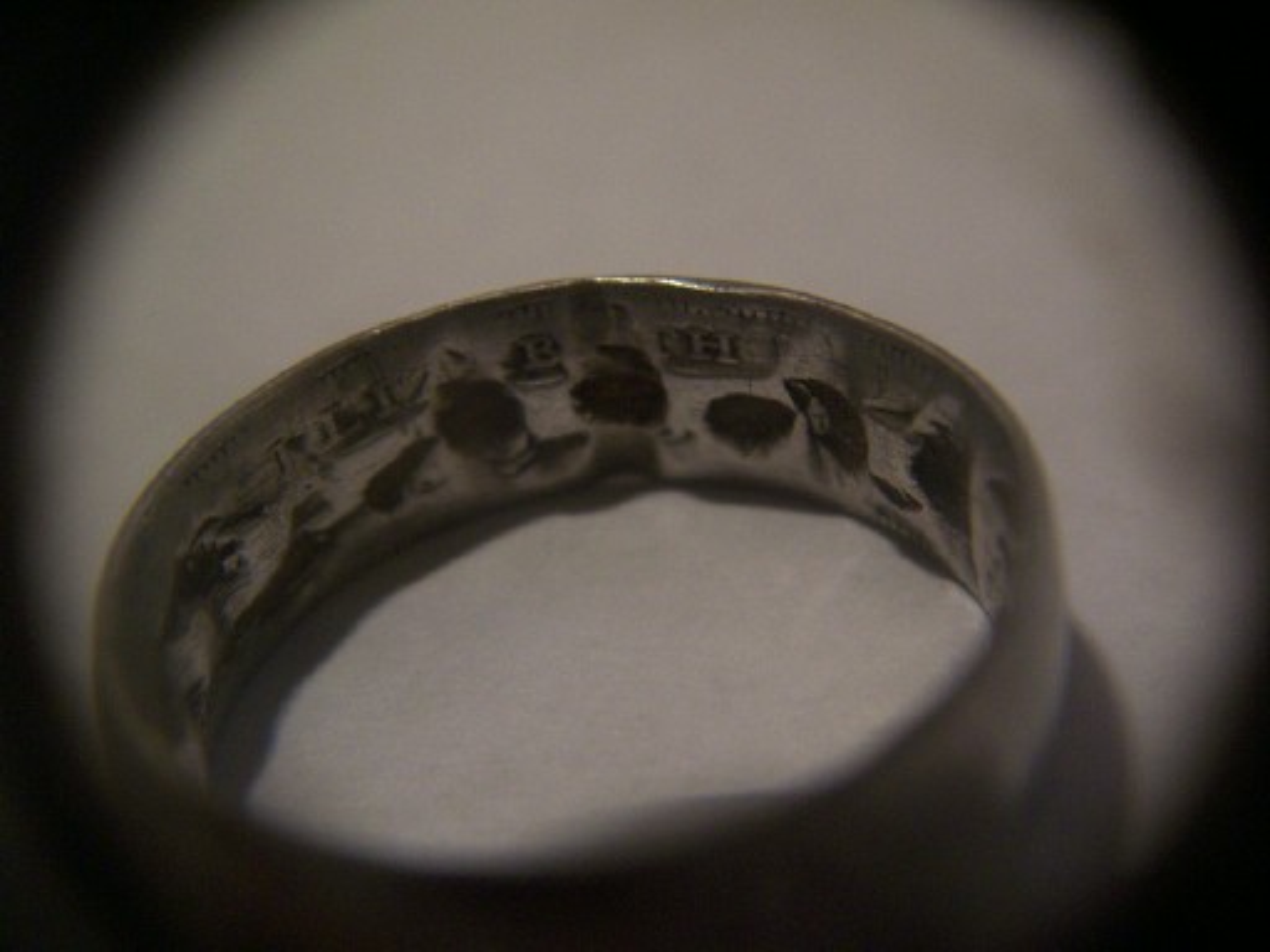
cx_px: 635
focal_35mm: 34
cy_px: 476
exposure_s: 1/8
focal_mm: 5.6
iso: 160
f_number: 2.7
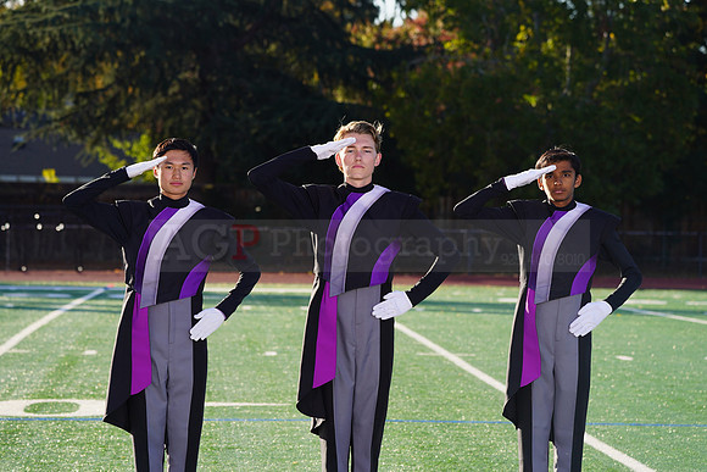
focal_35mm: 156
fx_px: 3064
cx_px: 354
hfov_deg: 13.2
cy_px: 236
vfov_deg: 8.8
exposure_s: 1/250
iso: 100
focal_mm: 156
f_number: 7.1
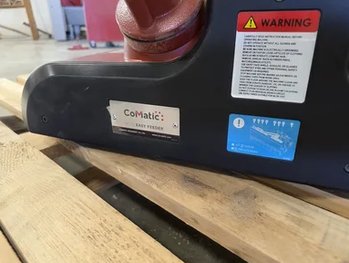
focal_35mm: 24
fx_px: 242
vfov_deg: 56.9
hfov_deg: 71.5
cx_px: 179
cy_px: 128
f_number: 1.7
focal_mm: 6.3
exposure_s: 1/120
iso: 500
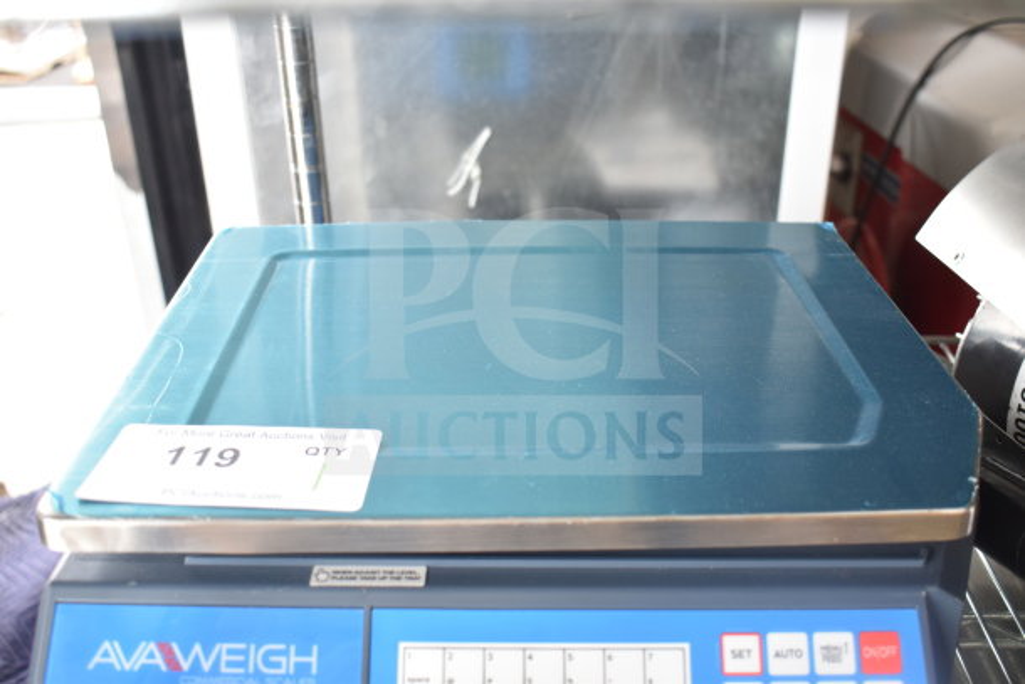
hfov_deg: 53.1
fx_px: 1025
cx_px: 512
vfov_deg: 36.9
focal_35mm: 36
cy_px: 342
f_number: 3.8
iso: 360
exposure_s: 1/40
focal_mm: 24
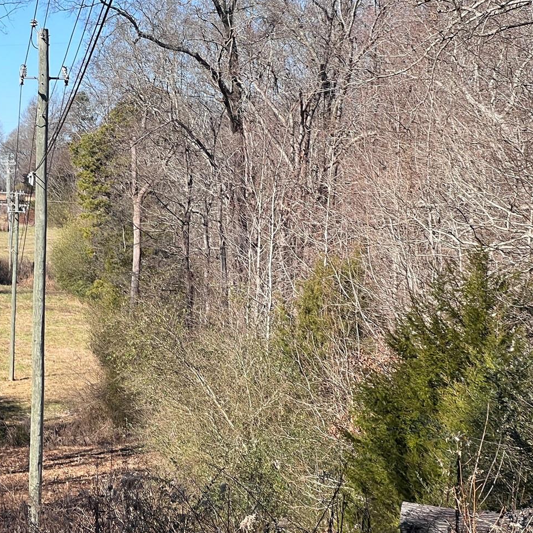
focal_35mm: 144
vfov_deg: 12.1
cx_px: -16
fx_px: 2509
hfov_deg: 12.0
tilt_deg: -1.4
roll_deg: -1.5
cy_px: 333
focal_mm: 9
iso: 32
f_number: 2.8
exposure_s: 1/208
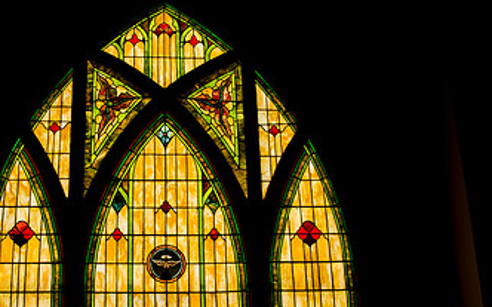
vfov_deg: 22.9
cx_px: 172
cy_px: 230
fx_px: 750
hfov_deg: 36.0
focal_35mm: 56
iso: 200
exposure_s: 1/250
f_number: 8
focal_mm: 21
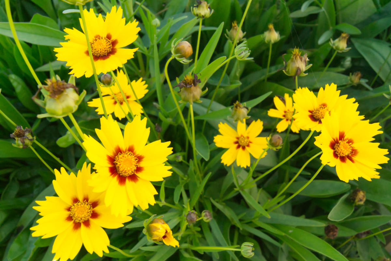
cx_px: 196
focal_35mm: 30
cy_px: 130
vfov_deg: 43.6
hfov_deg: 61.9
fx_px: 326
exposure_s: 1/500
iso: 3200
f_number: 11
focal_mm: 20
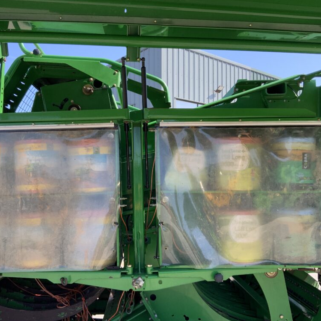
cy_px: 162
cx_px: 143
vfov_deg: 47.2
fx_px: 367
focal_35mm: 35
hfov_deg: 47.1
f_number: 1.8
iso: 16
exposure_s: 1/294
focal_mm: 3
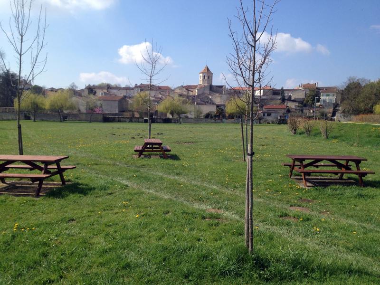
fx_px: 384
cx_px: 190
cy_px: 142
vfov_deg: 40.7
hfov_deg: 52.6
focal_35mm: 35
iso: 50
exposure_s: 1/1842
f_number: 2.4
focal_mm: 4.28
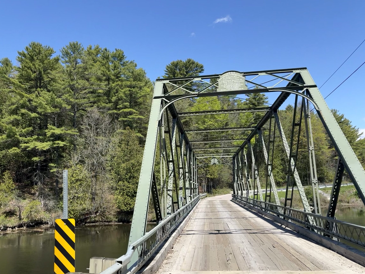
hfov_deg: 61.6
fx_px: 306
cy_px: 131
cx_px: 169
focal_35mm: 29
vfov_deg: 48.2
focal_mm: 5.96
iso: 50
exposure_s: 1/2639
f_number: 1.6
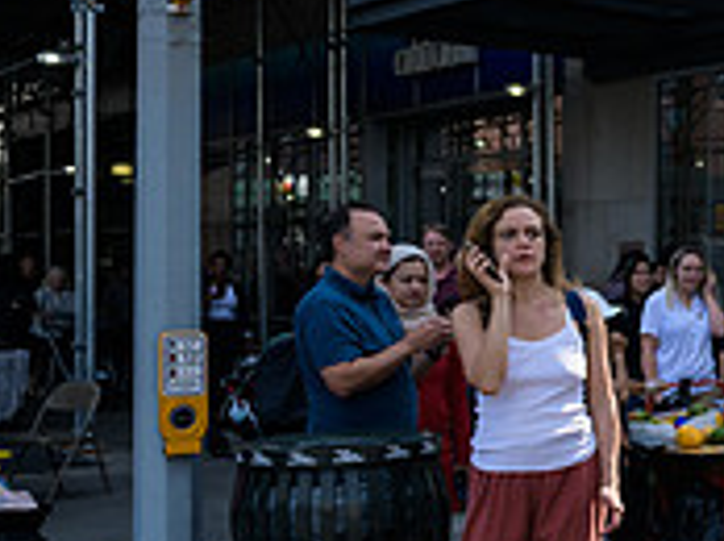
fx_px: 1608
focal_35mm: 77
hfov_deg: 20.5
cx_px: 1169
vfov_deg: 19.1
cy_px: 273
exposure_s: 1/2000
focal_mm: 24
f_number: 3.2
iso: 200
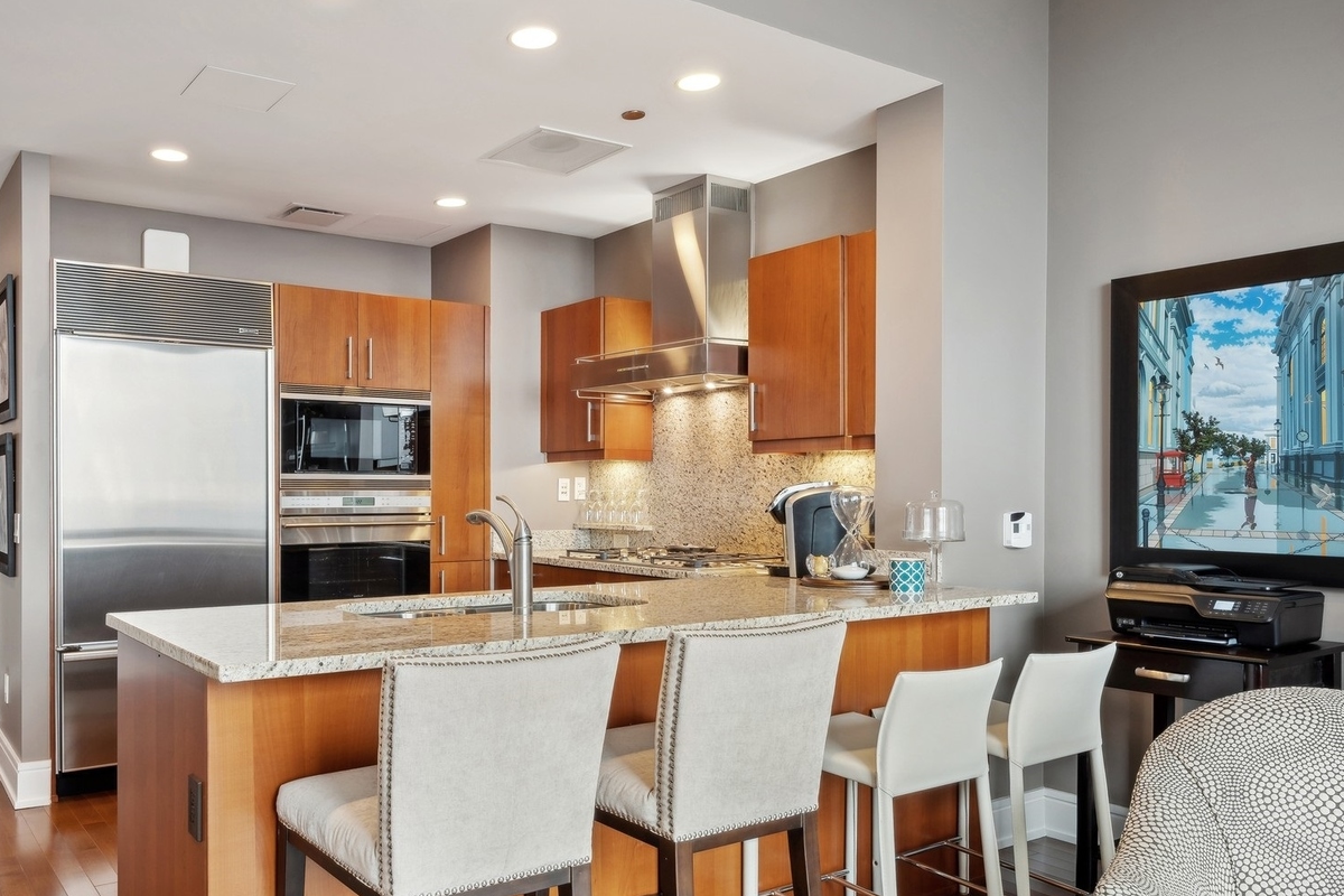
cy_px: 515
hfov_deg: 66.1
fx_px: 1008
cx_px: 482
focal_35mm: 27
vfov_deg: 47.8
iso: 200
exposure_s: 1/8
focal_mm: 20
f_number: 9.5
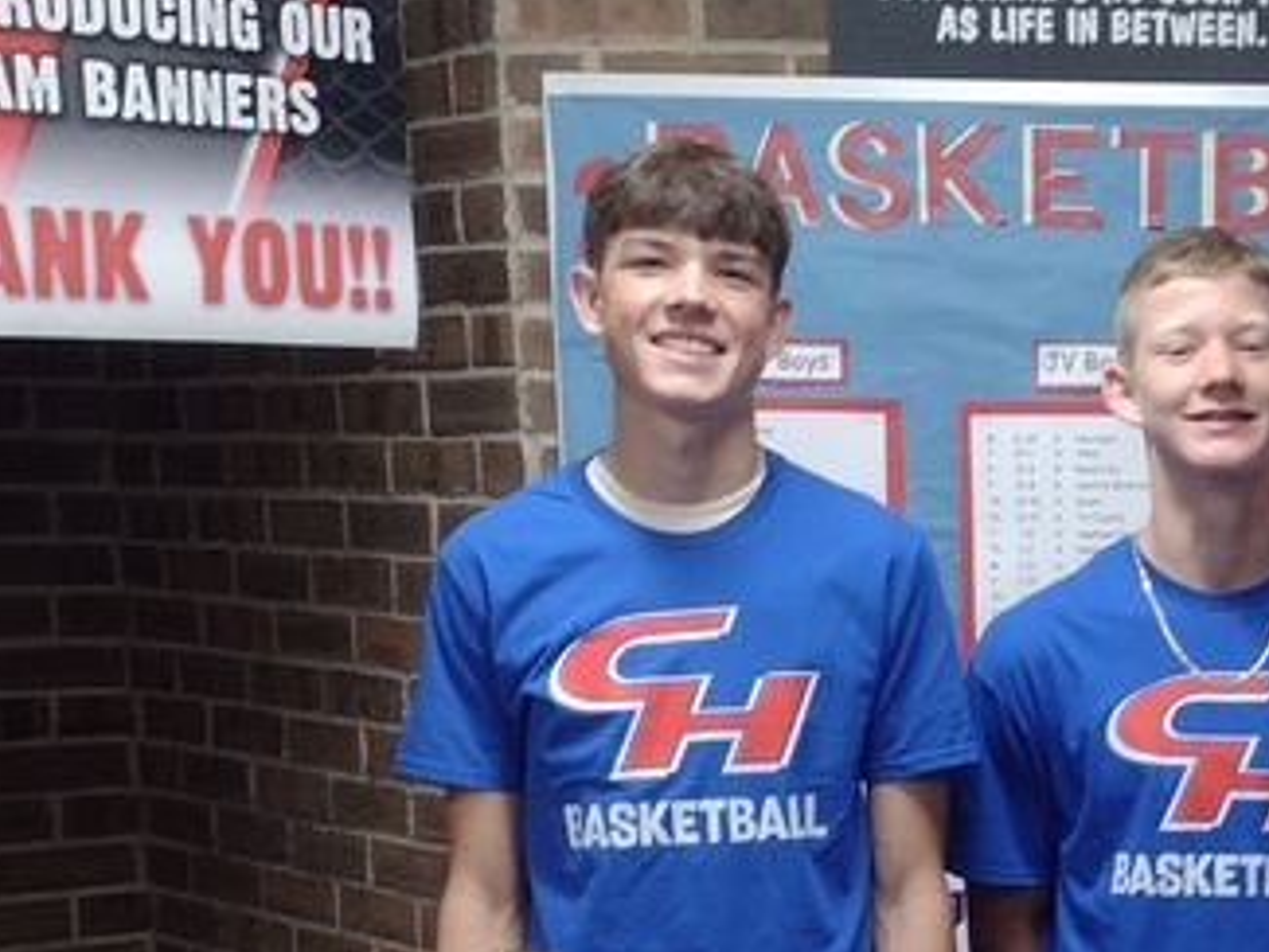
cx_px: 1343
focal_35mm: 85
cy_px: 1053
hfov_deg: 21.9
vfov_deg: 16.8
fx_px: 3117
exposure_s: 1/40
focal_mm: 4.71
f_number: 1.7
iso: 378
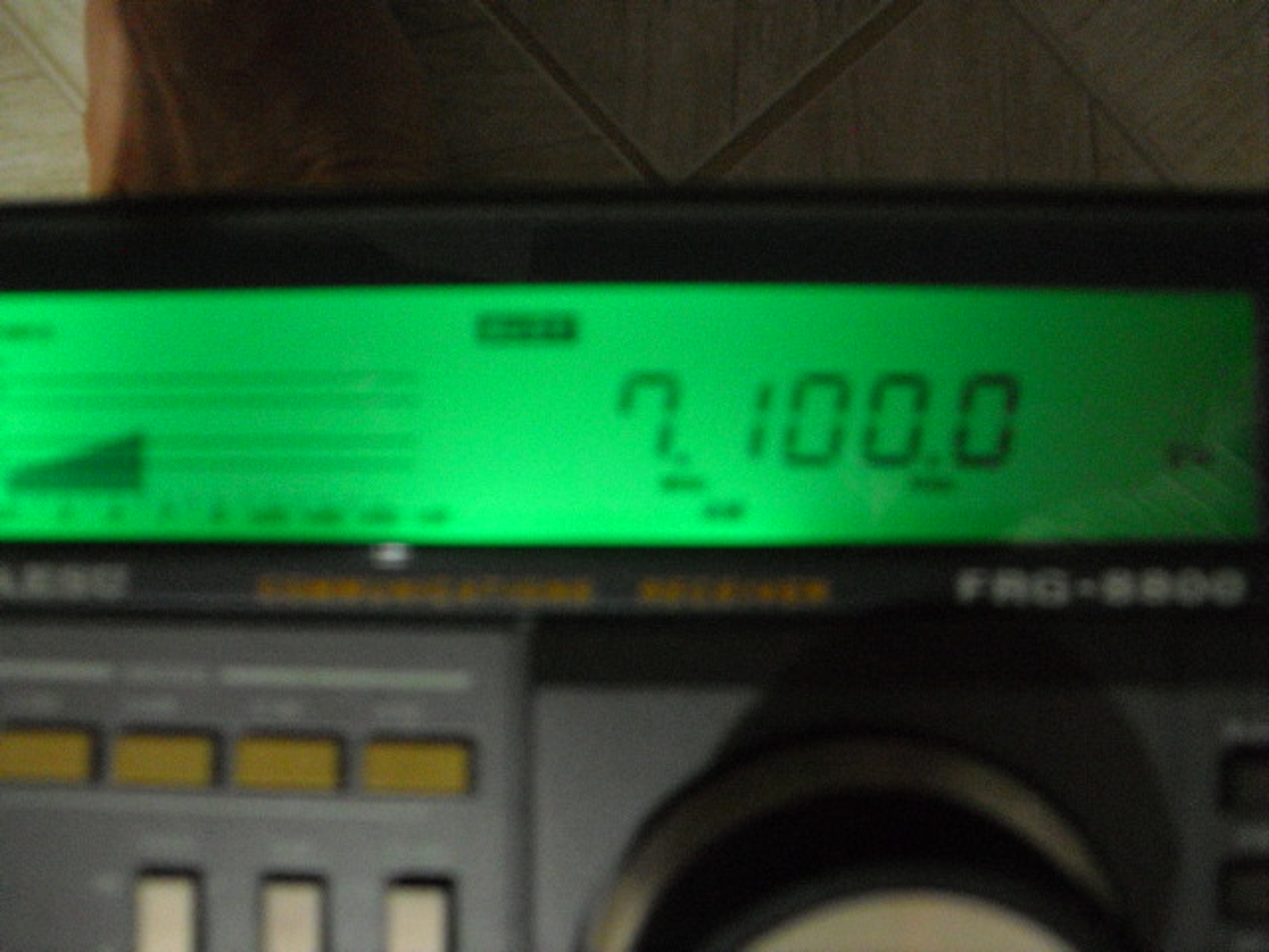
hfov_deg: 51.4
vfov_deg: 39.7
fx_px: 1320
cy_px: 476
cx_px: 634
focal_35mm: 36
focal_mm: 6.3
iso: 800
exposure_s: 1/10
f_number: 3.1
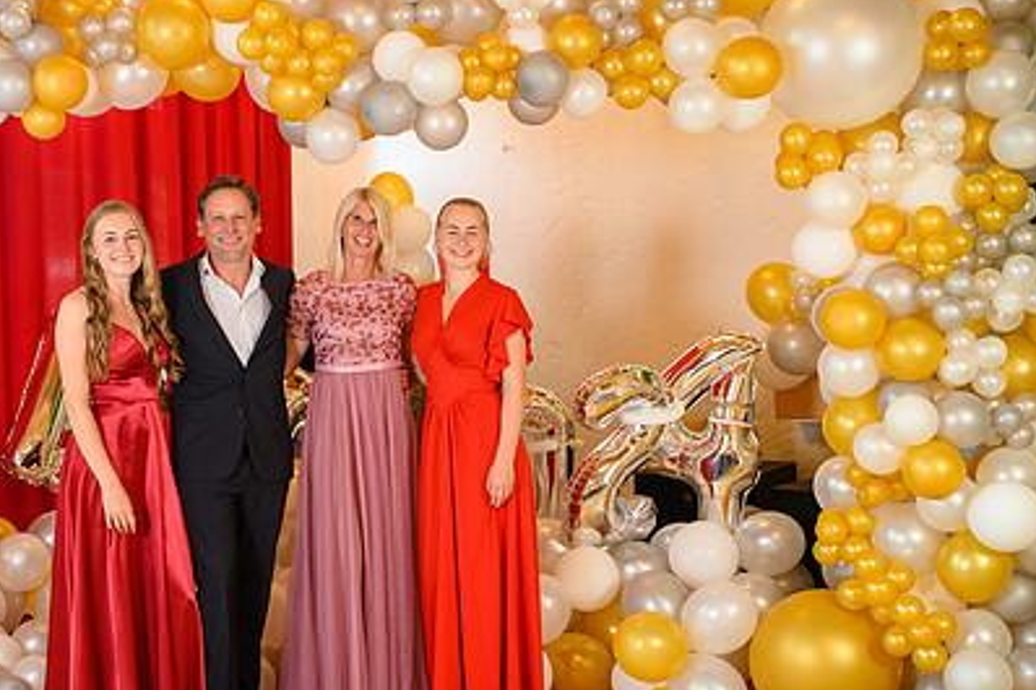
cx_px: 318
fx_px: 1467
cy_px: 385
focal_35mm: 51
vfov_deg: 26.4
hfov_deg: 38.3
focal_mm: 35
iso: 1250
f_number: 3.5
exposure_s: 1/100
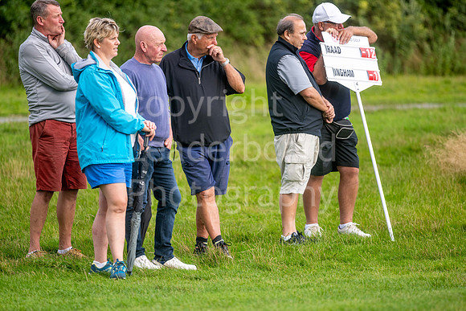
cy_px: 156
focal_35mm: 300
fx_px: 3884
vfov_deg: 4.6
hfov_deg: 6.9
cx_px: 233
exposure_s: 1/640
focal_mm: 300
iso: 200
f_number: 4
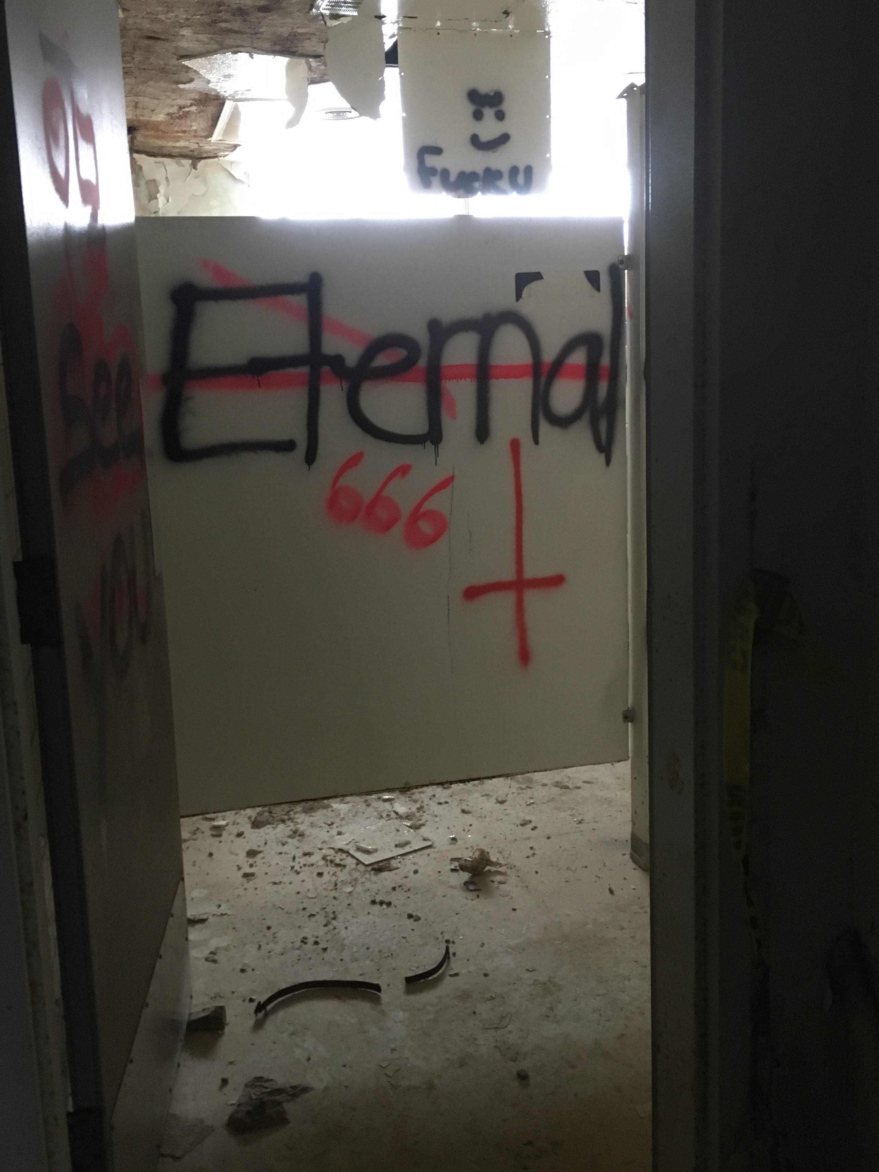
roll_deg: +1.8
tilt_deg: -10.6
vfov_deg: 53.9
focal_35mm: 34
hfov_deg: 41.8
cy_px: 563
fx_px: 1151
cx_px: 427
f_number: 2.2
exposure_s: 1/30
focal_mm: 4.15
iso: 160
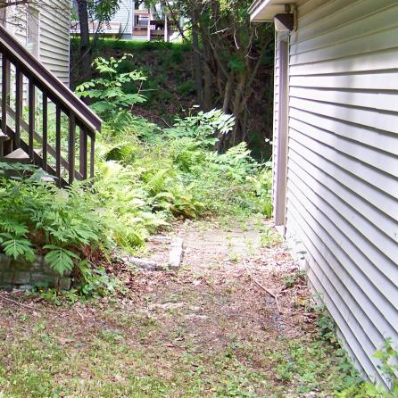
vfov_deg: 25.6
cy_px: 127
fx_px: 872
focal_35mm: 67
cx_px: -8
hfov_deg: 24.5
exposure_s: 1/50
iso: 80
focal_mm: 5.85
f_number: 2.8
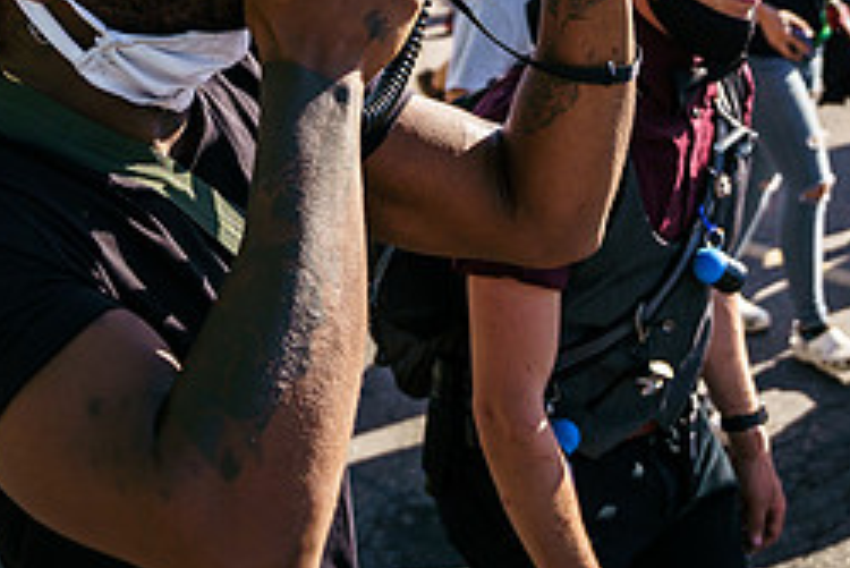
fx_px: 1465
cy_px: -40
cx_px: 336
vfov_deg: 21.0
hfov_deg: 32.3
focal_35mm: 62
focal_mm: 24
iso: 200
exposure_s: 1/3200
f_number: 2.8
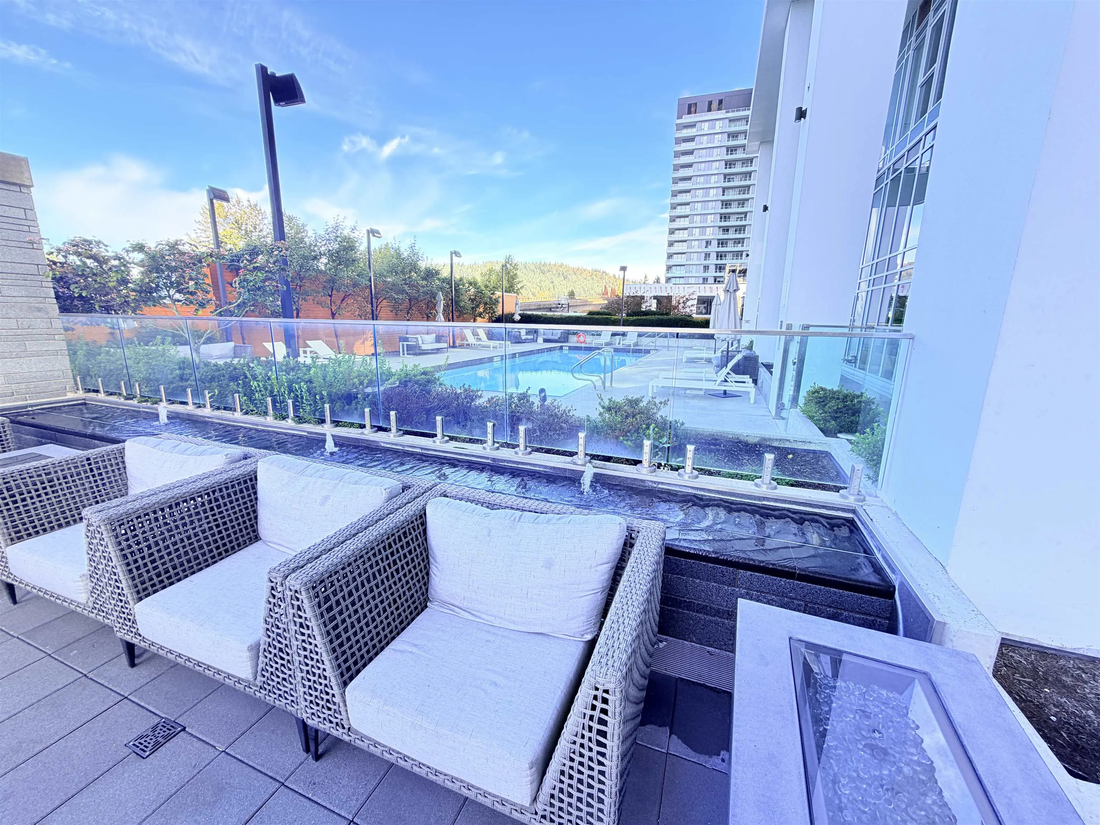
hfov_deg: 102.1
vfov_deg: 85.7
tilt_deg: -12.9
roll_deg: -0.9
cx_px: 550
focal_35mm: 14
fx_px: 445
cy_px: 412
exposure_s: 1/152
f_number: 2.2
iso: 50
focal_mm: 2.22
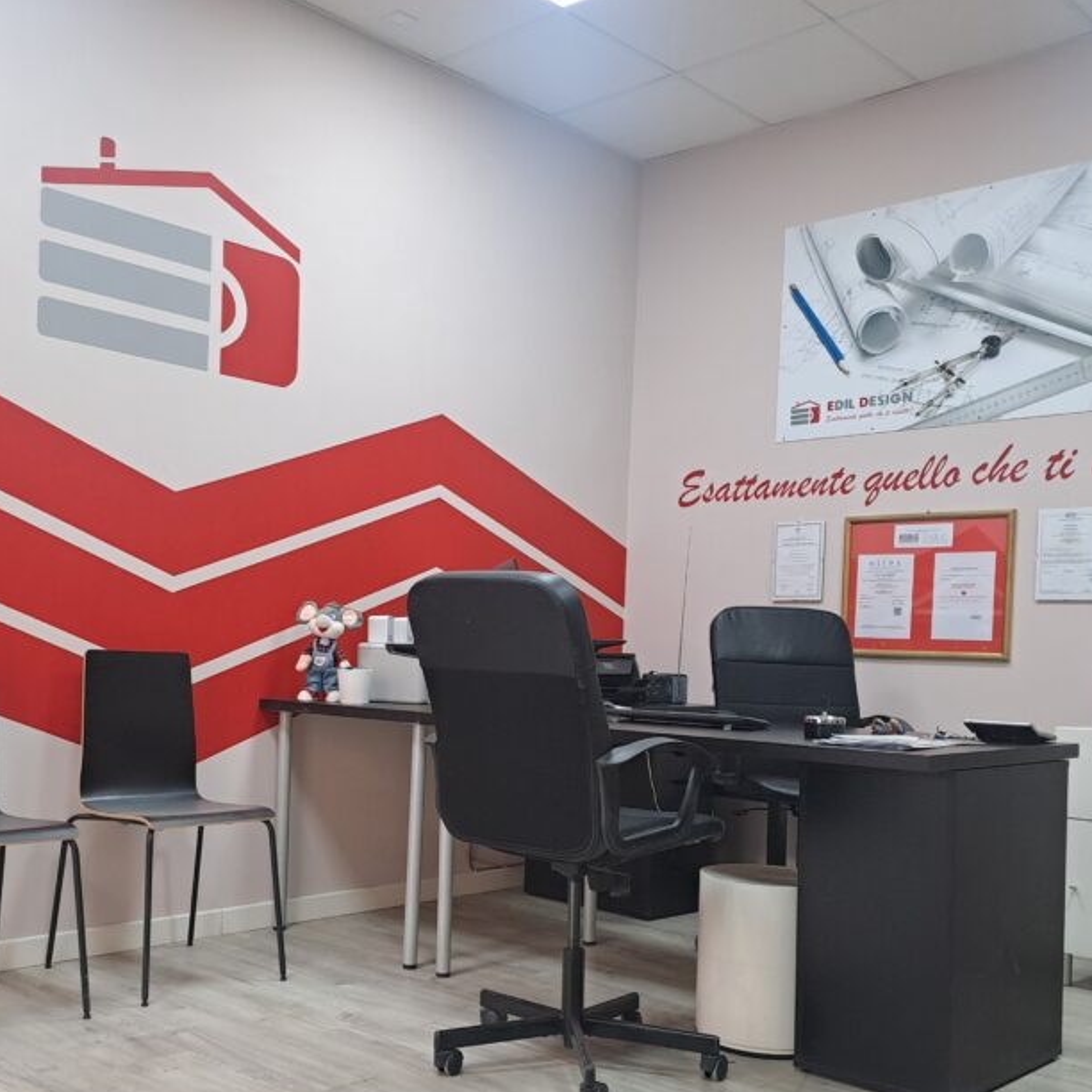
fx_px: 1321
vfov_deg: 44.6
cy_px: 678
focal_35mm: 37
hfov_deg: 44.8
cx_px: 478
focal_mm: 4.65
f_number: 1.8
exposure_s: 1/50
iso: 125
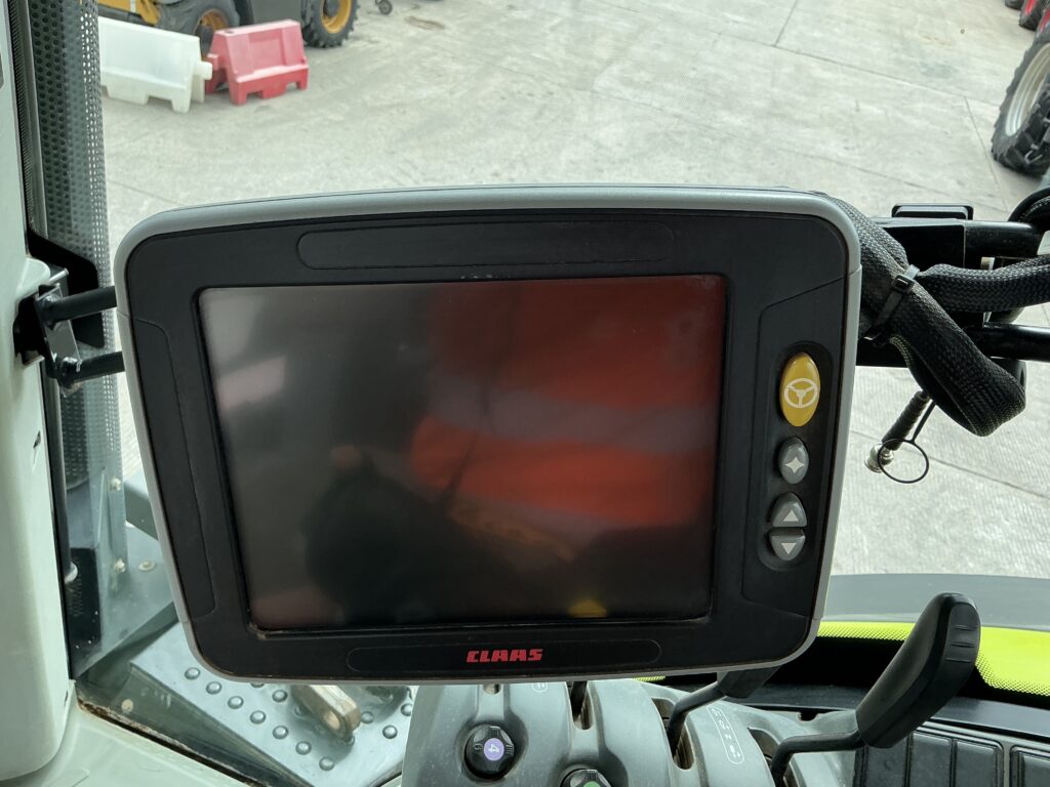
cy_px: 394
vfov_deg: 49.7
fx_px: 849
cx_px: 525
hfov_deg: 63.4
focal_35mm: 28
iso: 25
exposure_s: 1/446
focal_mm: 3
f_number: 1.8
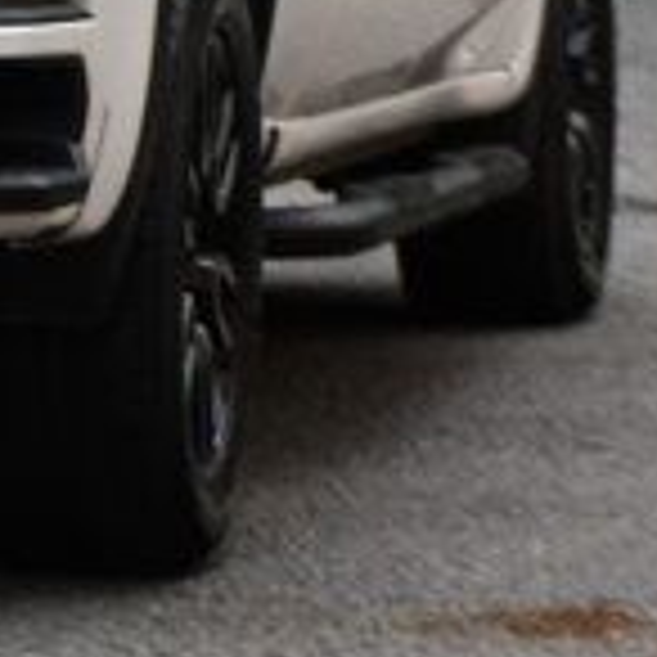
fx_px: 9856
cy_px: -254
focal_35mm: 459
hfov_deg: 3.8
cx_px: -472
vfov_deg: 3.8
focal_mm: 82
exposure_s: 1/250
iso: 360
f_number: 5.6
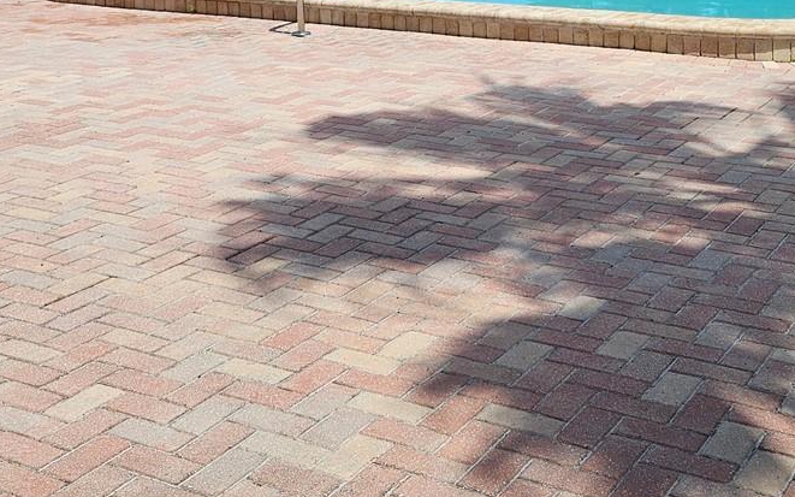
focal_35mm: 59
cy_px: -20
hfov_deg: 34.5
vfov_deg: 21.1
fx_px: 1278
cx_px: 416
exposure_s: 1/3589
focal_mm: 5.4
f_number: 1.8
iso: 25
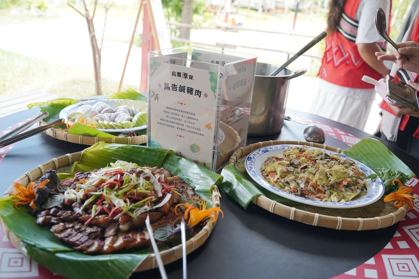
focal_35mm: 30
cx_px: 210
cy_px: 140
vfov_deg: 43.6
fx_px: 349
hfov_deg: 61.9
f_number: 4
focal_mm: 30
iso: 320
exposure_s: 1/60
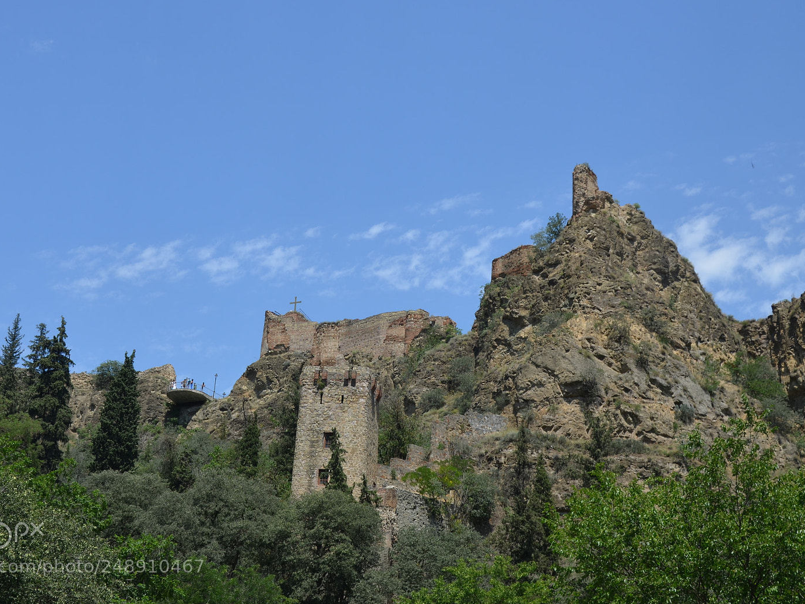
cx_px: 365
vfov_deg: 29.1
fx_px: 1163
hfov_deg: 38.2
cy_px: 303
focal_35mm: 50
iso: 110
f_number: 8
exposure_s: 1/250
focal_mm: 30
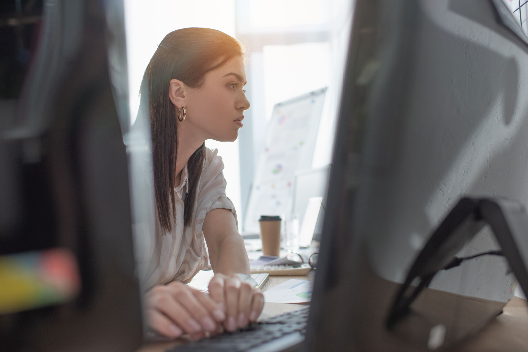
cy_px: 176
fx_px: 513
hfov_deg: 54.4
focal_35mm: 35
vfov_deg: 37.9
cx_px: 264
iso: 125
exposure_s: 1/200
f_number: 2.8
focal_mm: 35
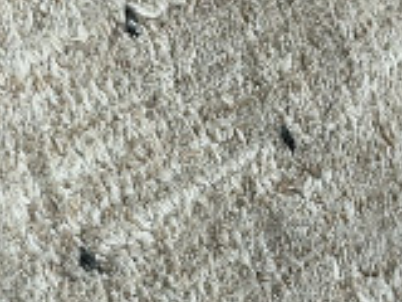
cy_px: 223
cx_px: 19
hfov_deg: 29.9
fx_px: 708
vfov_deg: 23.8
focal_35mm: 61
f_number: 1.8
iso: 32
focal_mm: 4.2
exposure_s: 1/2105
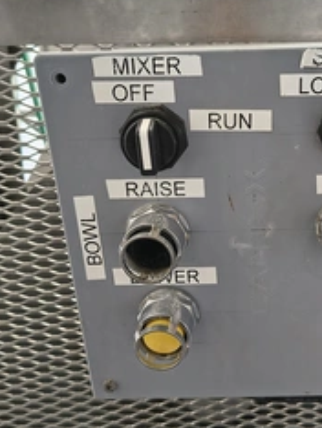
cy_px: 192
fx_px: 508
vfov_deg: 45.7
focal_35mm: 41
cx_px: 254
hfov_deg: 34.2
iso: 780
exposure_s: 1/120
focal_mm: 5.56
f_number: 1.8
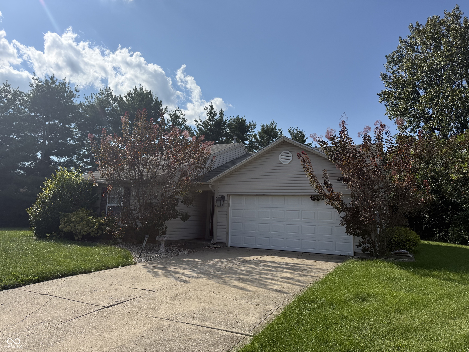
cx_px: 234
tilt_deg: +8.6
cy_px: 176
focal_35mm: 24
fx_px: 325
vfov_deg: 56.8
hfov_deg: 71.6
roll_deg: -1.4
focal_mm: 6.76
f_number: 1.78
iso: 100
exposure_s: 1/9091
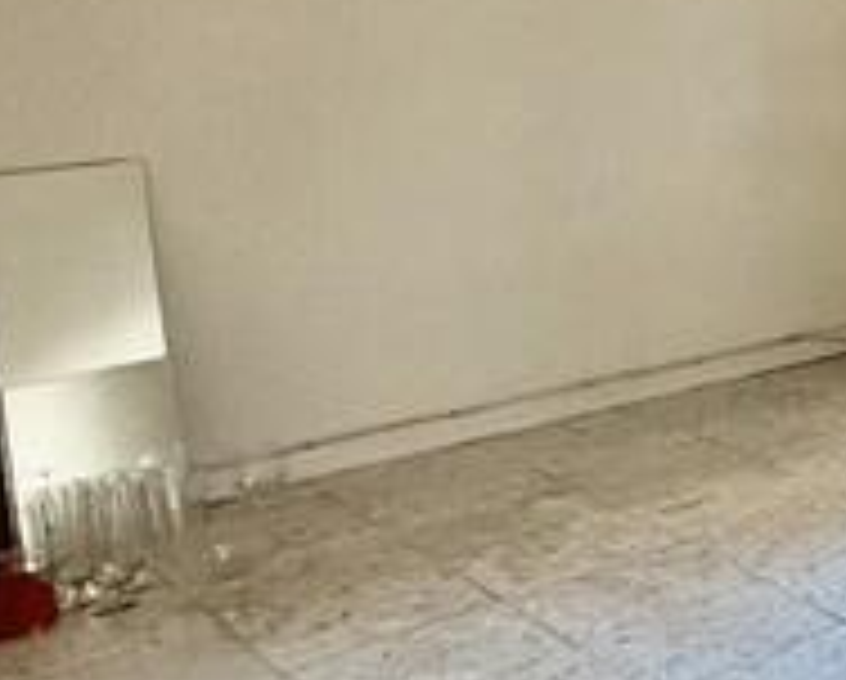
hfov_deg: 18.5
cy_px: -14
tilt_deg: -2.8
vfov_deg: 24.9
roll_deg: -0.9
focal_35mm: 58
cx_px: 1746
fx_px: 1454
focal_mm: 2.22
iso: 640
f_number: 2.2
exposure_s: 1/143
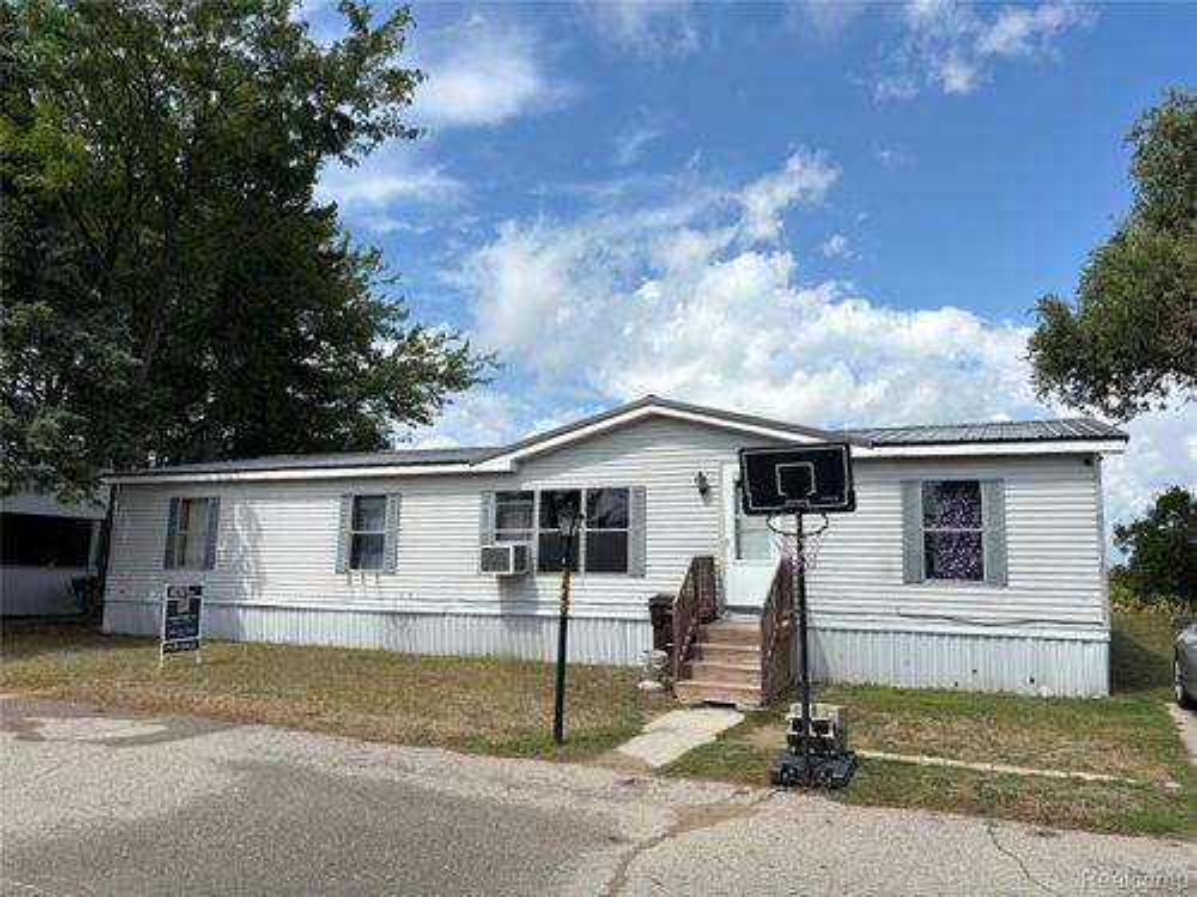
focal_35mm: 26
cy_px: 448
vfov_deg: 53.1
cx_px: 598
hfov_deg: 67.3
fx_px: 899
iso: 50
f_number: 1.6
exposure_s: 1/4255
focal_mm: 5.96
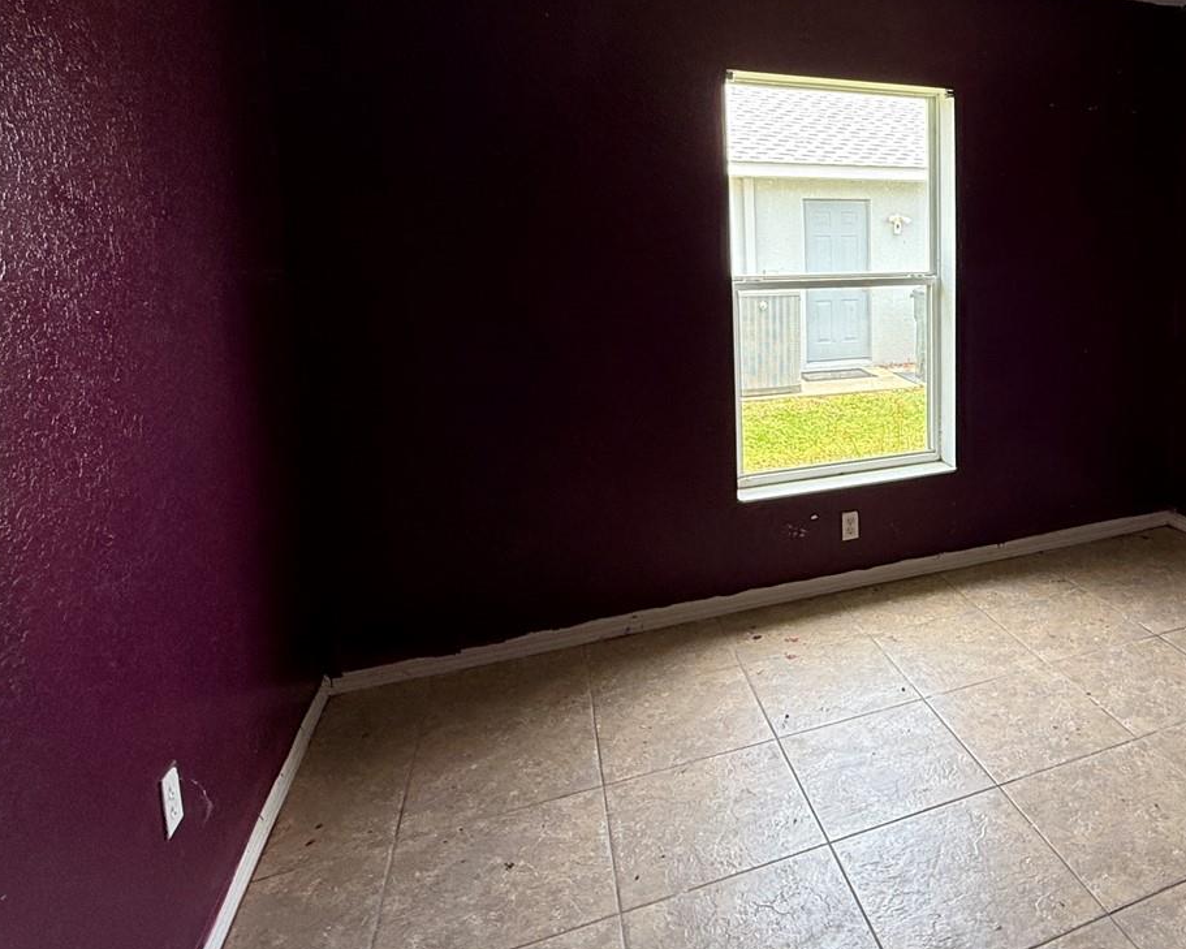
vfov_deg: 57.7
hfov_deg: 64.2
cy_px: 332
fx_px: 843
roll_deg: +0.3
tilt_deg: -5.3
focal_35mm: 24
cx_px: 945
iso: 80
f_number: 2.2
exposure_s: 1/99
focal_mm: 2.22
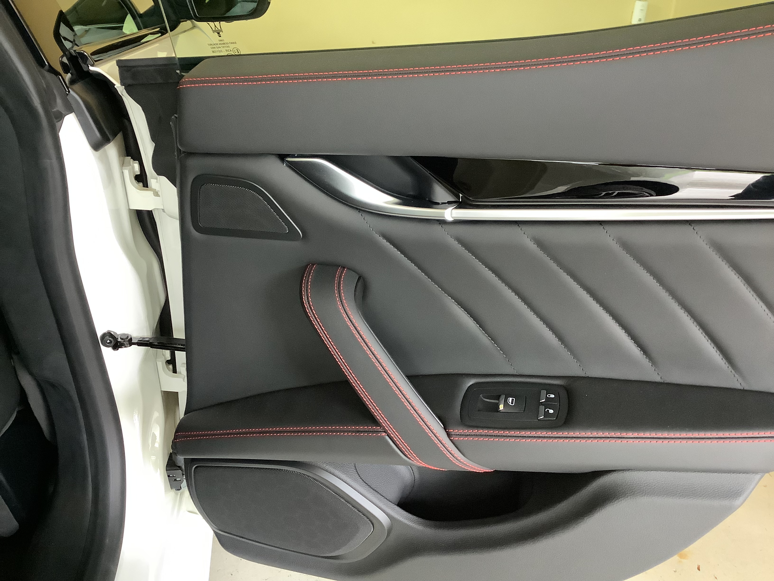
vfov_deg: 45.4
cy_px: 290
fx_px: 693
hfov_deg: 58.4
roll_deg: -2.2
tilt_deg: -25.6
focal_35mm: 31
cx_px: 387
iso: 400
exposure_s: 1/30
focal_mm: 3.3
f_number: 2.4
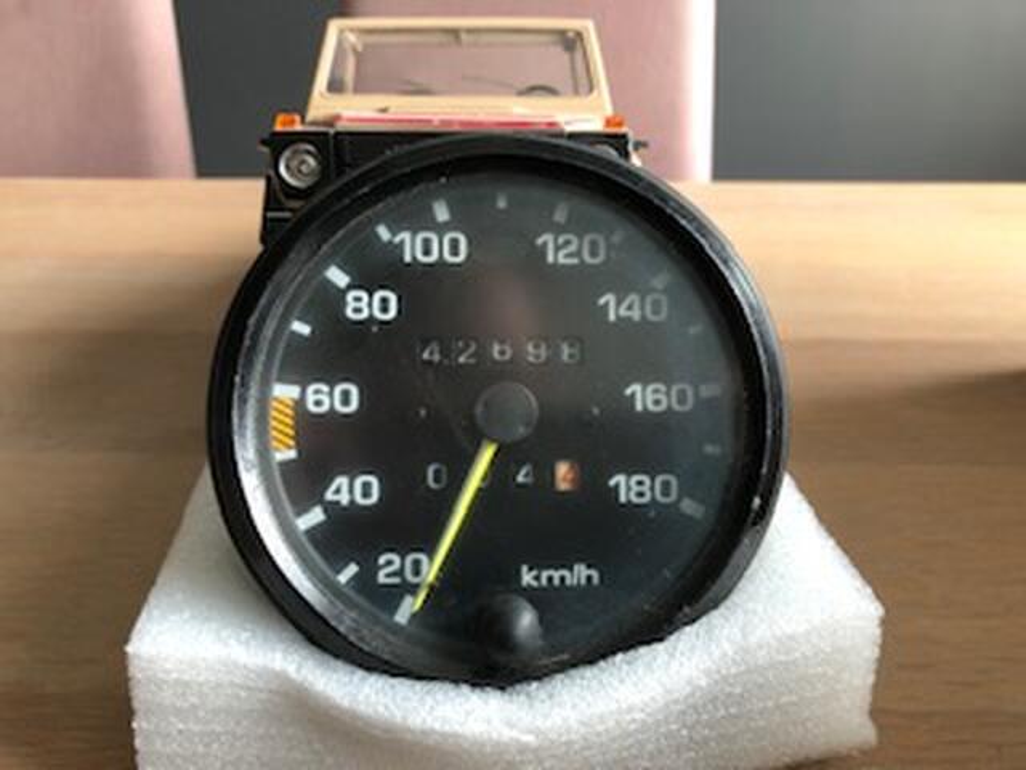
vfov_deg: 49.7
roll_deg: -0.6
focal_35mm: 28
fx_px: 830
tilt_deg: -25.3
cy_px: 385
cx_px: 513
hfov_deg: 63.4
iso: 50
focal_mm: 3.99
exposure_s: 1/15
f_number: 1.8
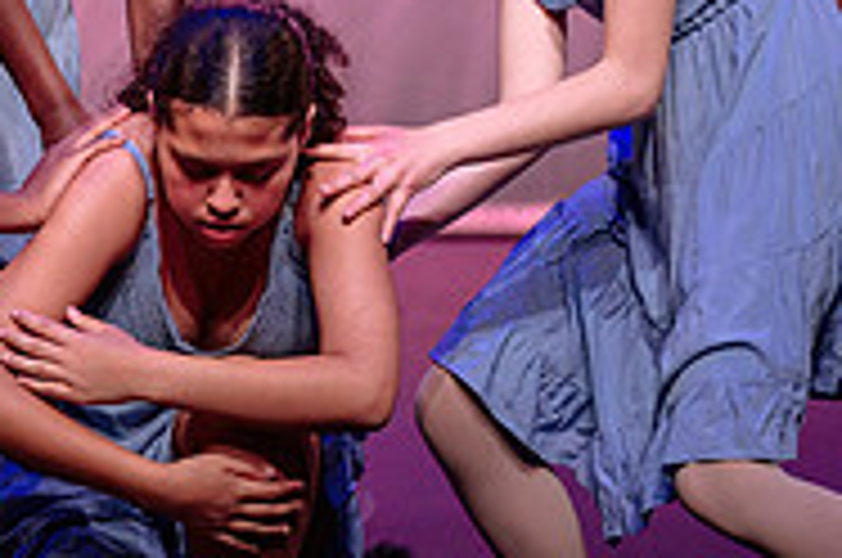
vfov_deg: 1.9
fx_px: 16507
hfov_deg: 2.9
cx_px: -194
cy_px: 100
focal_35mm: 707
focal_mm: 175
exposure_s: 1/500
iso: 1250
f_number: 2.8
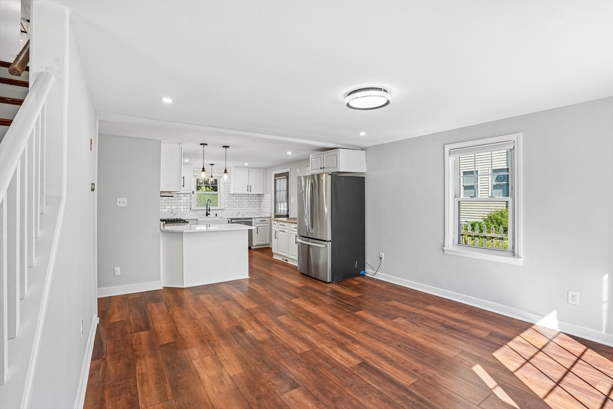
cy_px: 204
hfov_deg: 96.7
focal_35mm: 16
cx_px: 306
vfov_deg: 73.8
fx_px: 272
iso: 320
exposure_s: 1/30
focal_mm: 16
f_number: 8
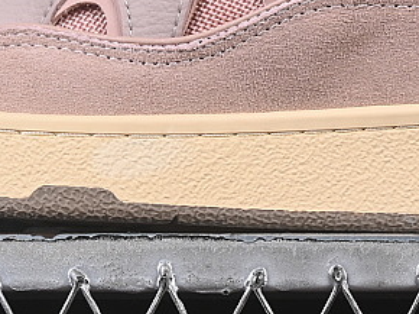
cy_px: -88
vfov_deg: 5.5
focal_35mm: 269
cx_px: 264
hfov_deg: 7.4
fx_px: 3253
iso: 160
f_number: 8
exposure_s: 1/80
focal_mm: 50
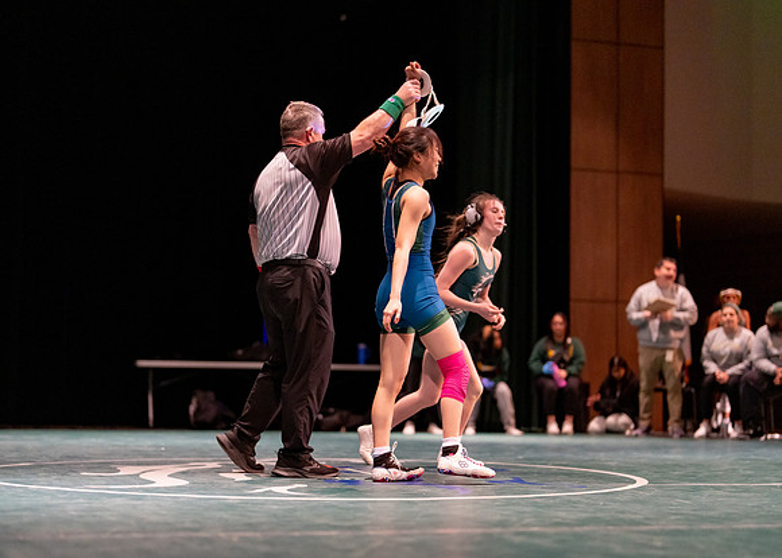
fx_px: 1384
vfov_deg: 22.8
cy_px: 332
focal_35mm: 62
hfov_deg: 31.6
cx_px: 383
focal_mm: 50
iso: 1600
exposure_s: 1/1000
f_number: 1.2
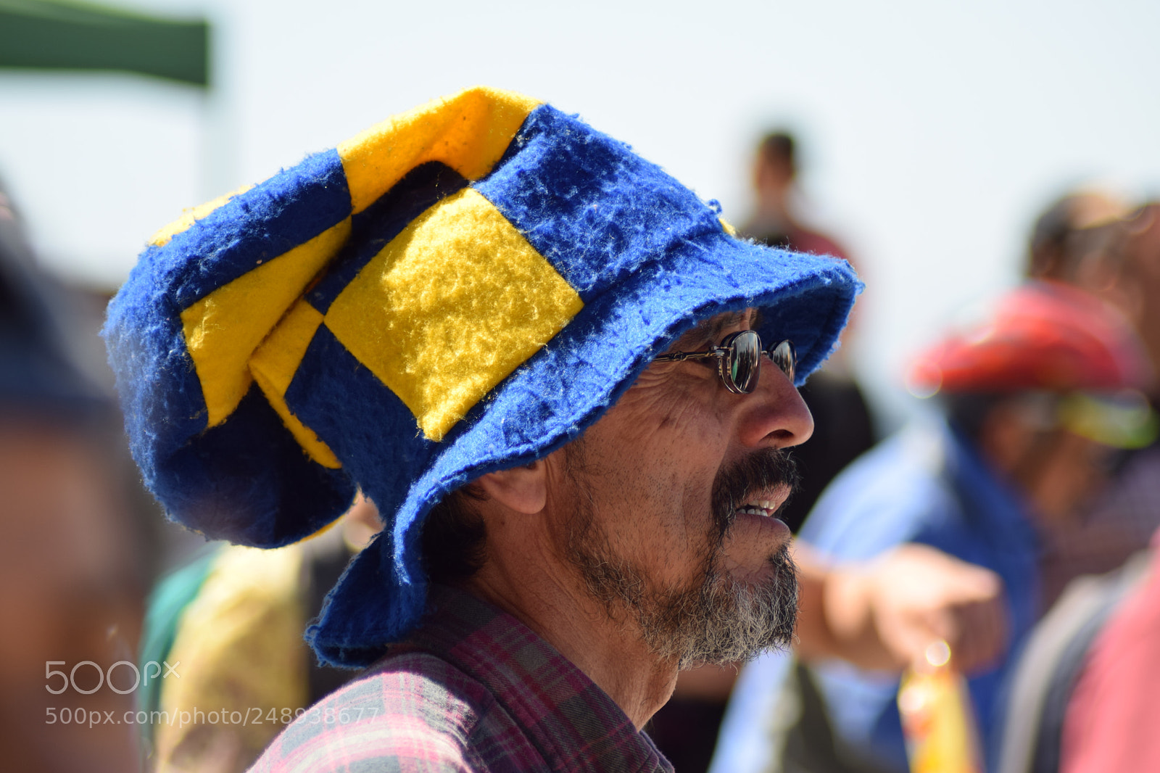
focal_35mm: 202
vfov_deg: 6.8
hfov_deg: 10.2
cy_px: 386
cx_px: 580
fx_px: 6523
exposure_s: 1/640
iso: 160
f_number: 5
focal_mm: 135
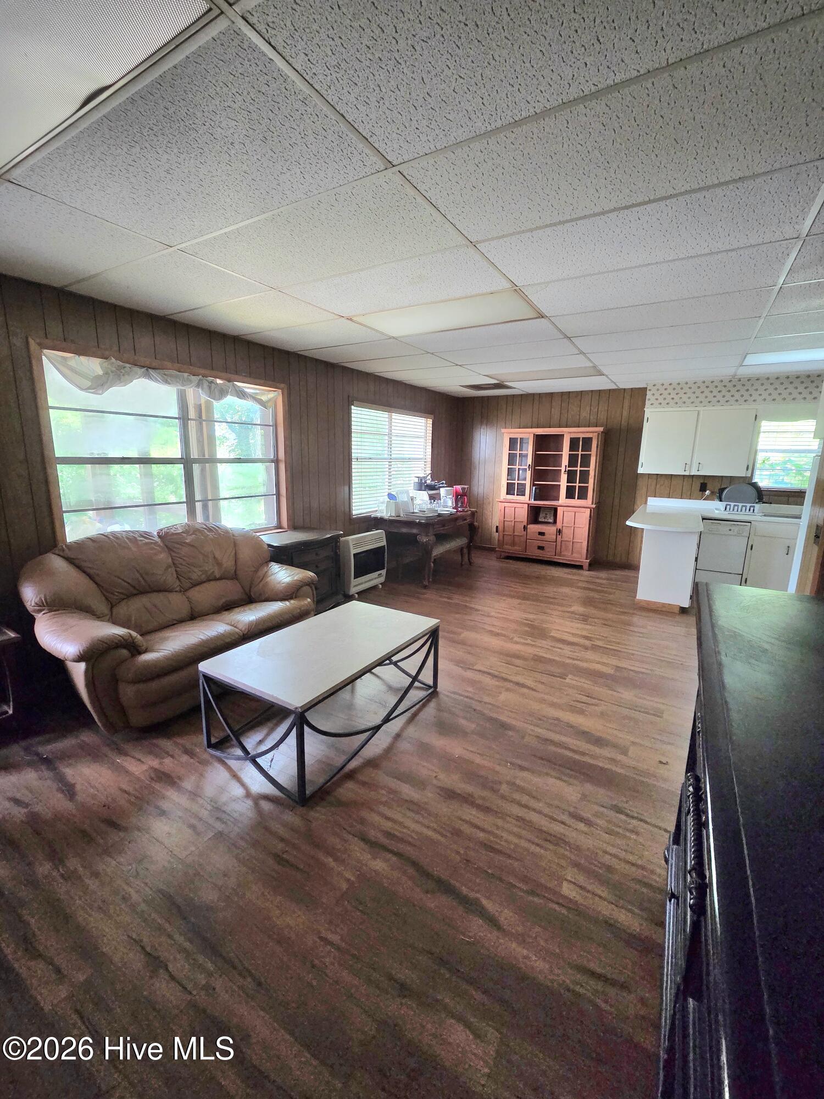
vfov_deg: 106.2
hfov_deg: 89.9
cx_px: 412
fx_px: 413
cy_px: 550
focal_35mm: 13
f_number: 2.2
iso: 200
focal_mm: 2.2
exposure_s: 1/60.2
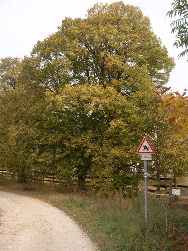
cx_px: 94
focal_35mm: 39
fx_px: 282
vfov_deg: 47.9
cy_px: 128
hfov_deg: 36.8
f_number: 2.8
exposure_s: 1/317
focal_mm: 5.8
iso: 100
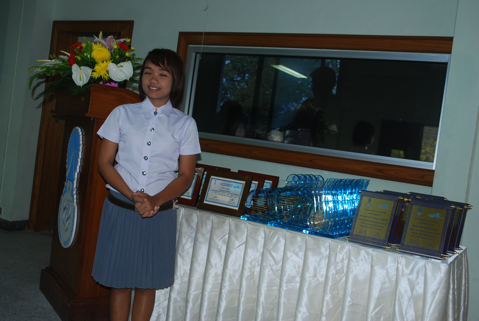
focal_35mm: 39
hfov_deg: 49.5
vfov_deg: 34.3
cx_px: 240
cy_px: 160
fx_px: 520
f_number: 4.5
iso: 400
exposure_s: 1/100
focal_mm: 26
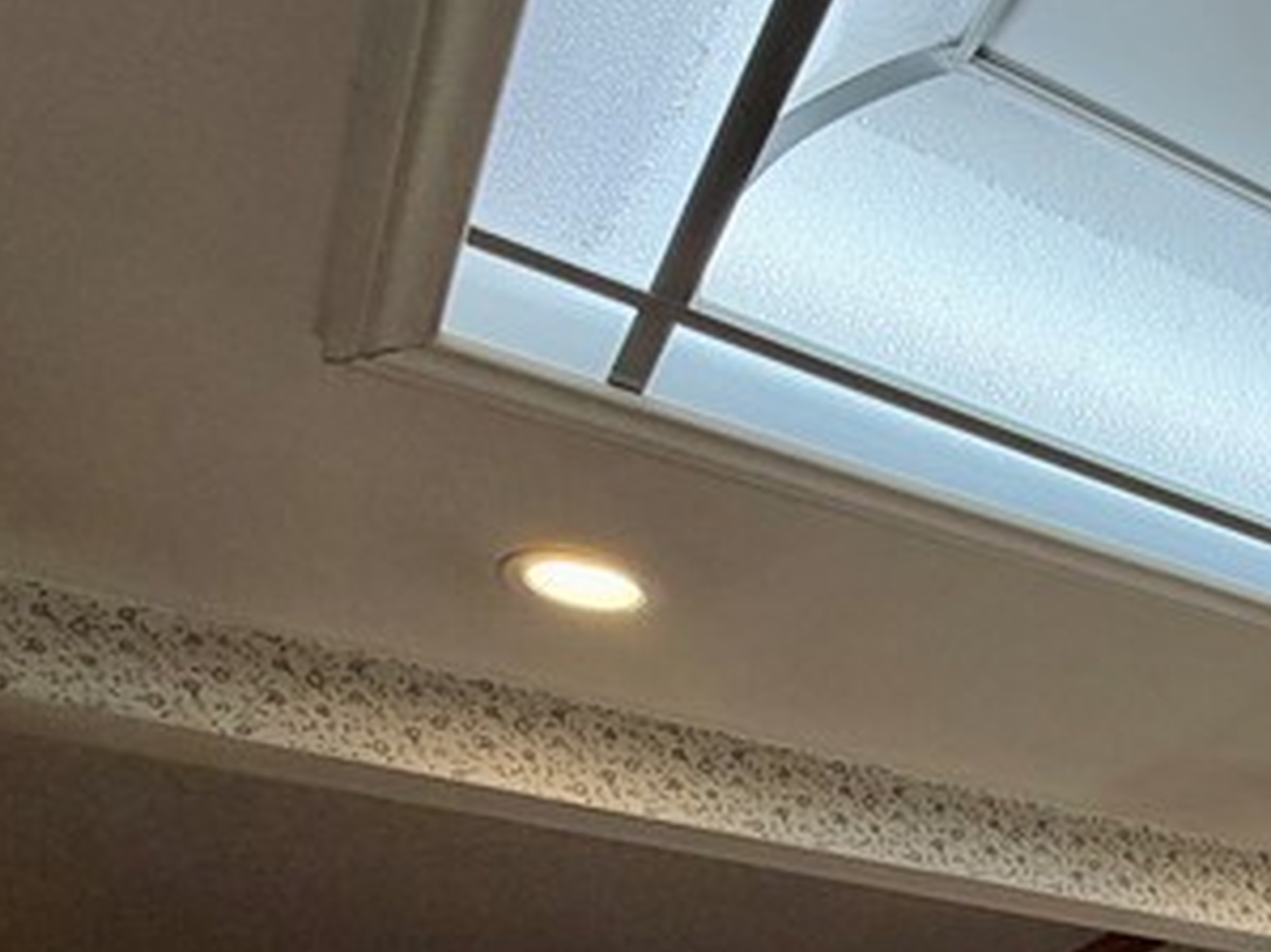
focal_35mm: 48
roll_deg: -0.2
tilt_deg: +0.0
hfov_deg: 32.0
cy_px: 1411
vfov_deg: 24.1
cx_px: 1577
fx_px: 1762
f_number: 2.2
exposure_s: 1/120
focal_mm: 2.22
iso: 100
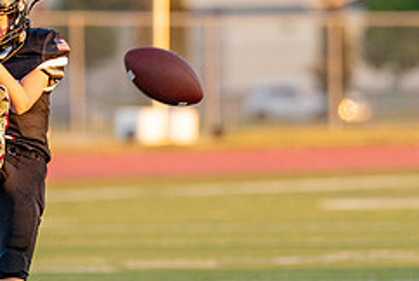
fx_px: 10756
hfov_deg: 2.2
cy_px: 174
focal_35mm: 923
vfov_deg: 1.5
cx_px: 62
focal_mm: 200
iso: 800
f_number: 2.8
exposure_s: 1/1250
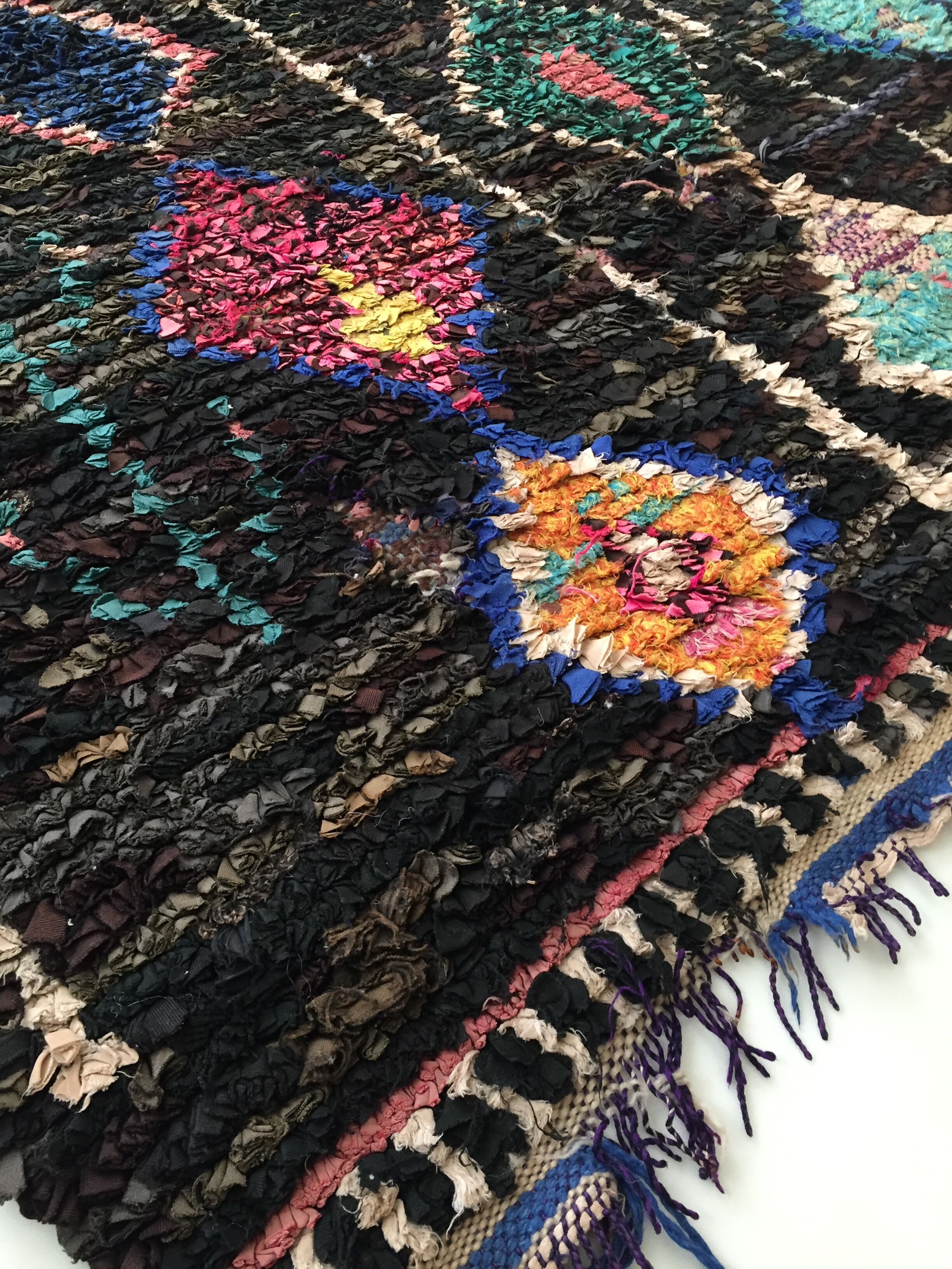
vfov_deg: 61.7
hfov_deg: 48.2
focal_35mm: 29
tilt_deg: -51.6
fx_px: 1063
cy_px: 634
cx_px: 476
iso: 160
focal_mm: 4.15
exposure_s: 1/33
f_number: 2.2
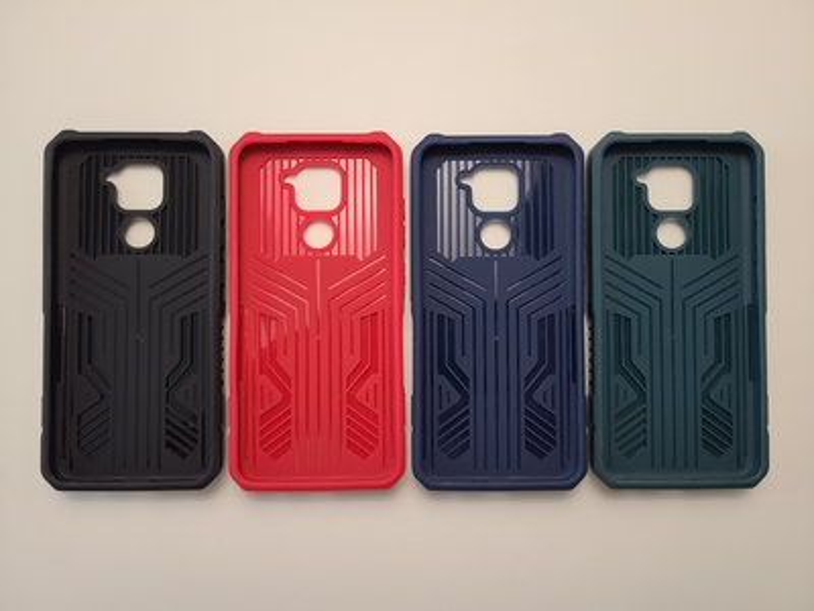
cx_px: 407
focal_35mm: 26
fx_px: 611
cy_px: 306
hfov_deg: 67.3
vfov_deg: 53.1
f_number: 1.8
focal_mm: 5.4
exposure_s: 1/100
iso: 80
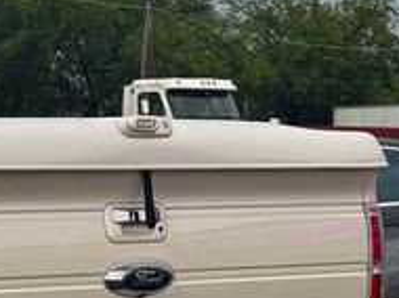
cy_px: 279
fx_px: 1865
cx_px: -181
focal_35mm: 162
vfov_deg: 9.1
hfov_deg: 11.7
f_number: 1.78
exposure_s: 1/341
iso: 64
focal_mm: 6.76
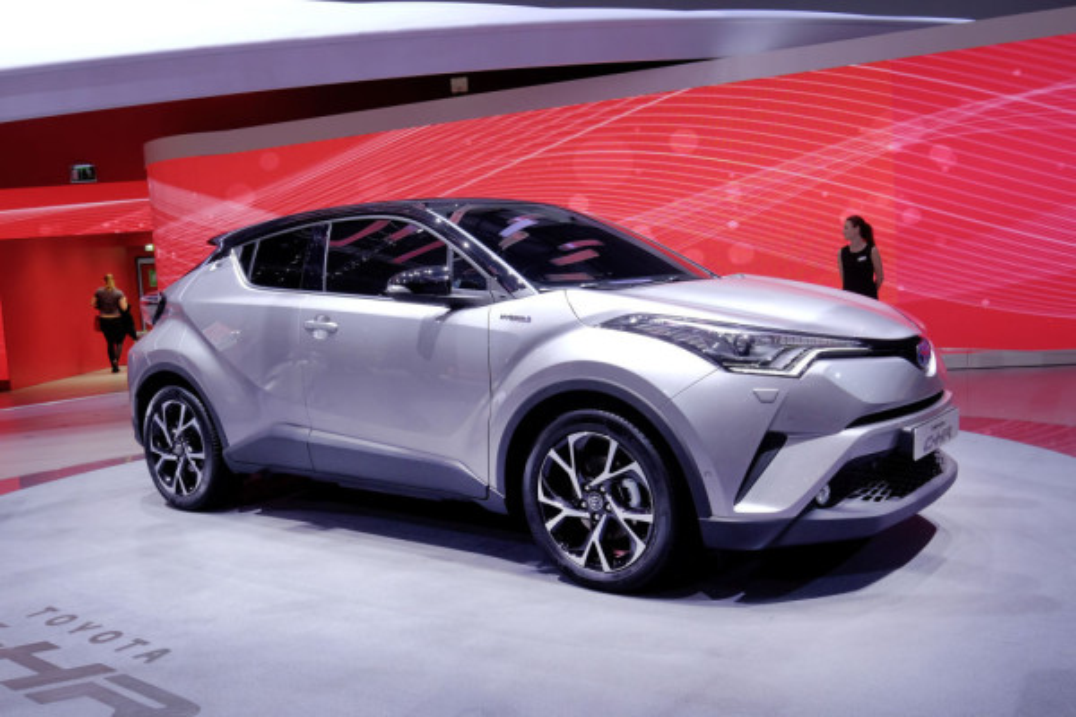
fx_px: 986
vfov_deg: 40.0
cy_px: 358
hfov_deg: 57.2
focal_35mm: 33
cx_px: 538
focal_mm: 21.9
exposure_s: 1/125
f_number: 6.4
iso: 800
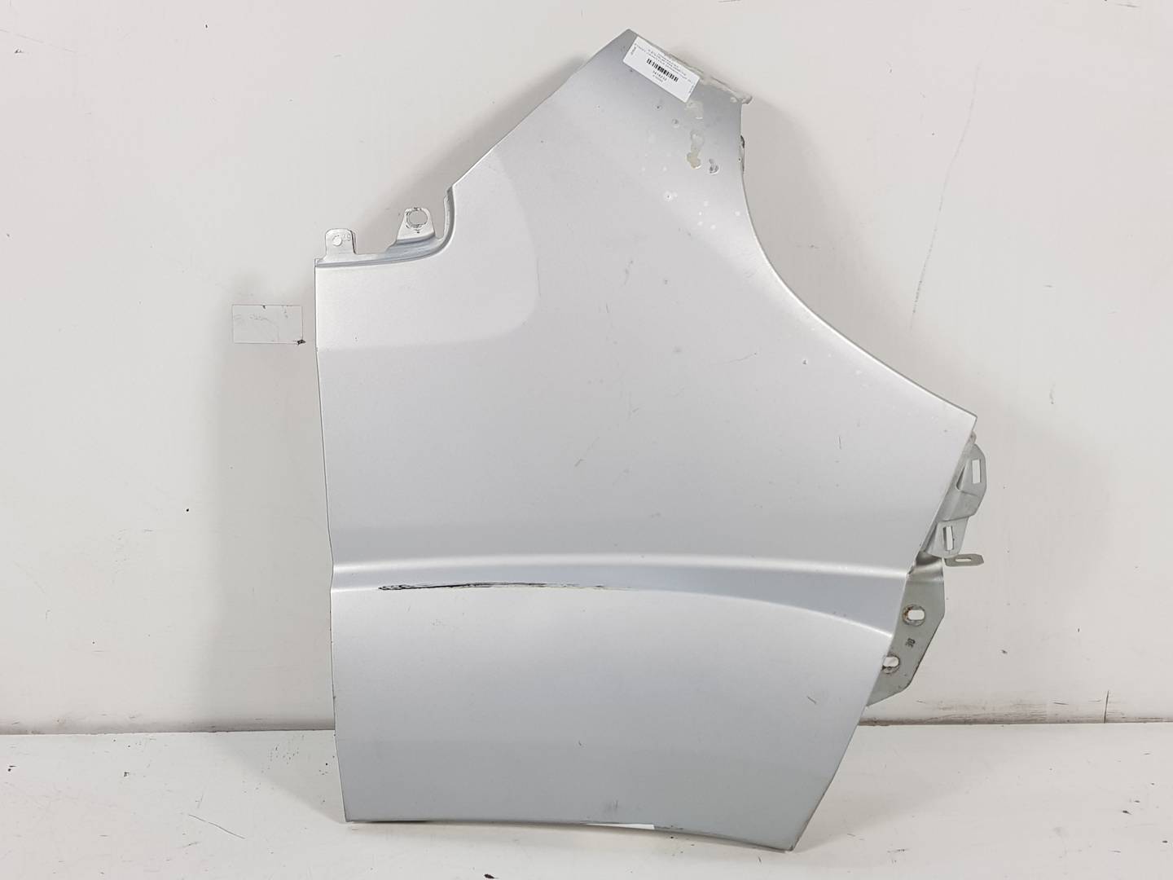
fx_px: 881
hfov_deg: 67.3
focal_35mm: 26
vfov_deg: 53.1
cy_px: 440
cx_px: 586
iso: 40
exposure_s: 1/116
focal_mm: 4.2
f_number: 1.7
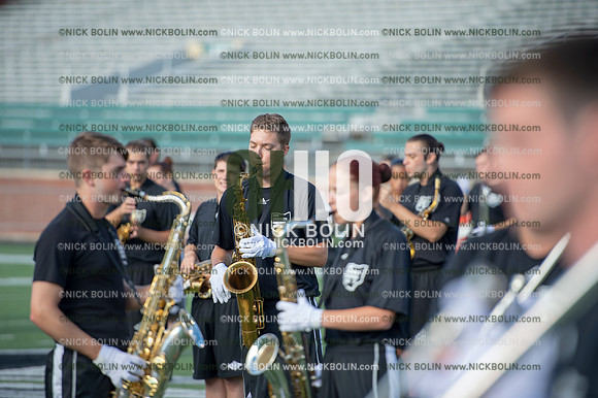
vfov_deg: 6.9
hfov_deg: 10.3
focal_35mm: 200
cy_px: 199
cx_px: 299
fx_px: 3320
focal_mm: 200
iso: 160
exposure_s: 1/1000
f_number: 2.8
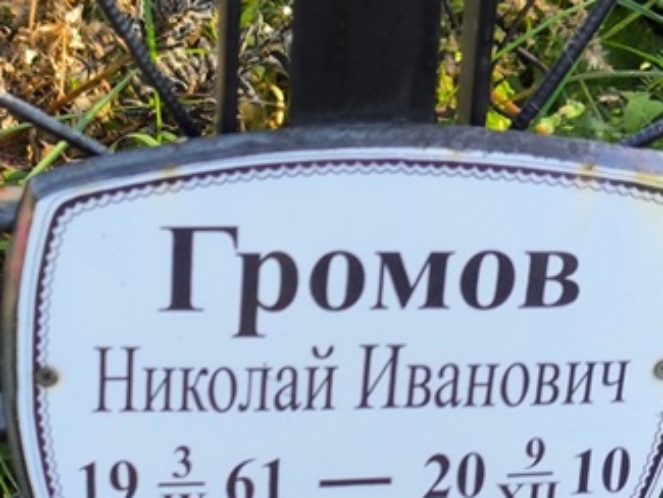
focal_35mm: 123
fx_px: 2357
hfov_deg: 16.0
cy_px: 400
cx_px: 221
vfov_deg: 12.0
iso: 50
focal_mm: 4.71
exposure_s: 1/259
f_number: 1.7
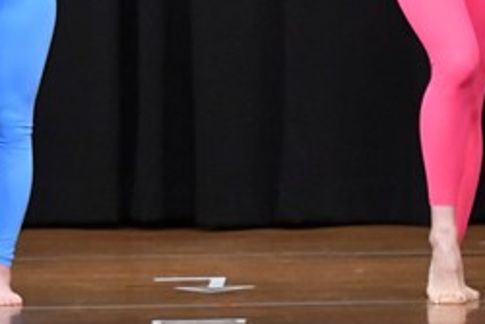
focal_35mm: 625
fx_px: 8425
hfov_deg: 3.3
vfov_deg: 2.2
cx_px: 529
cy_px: -68
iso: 8000
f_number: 5.6
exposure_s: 1/400
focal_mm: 135
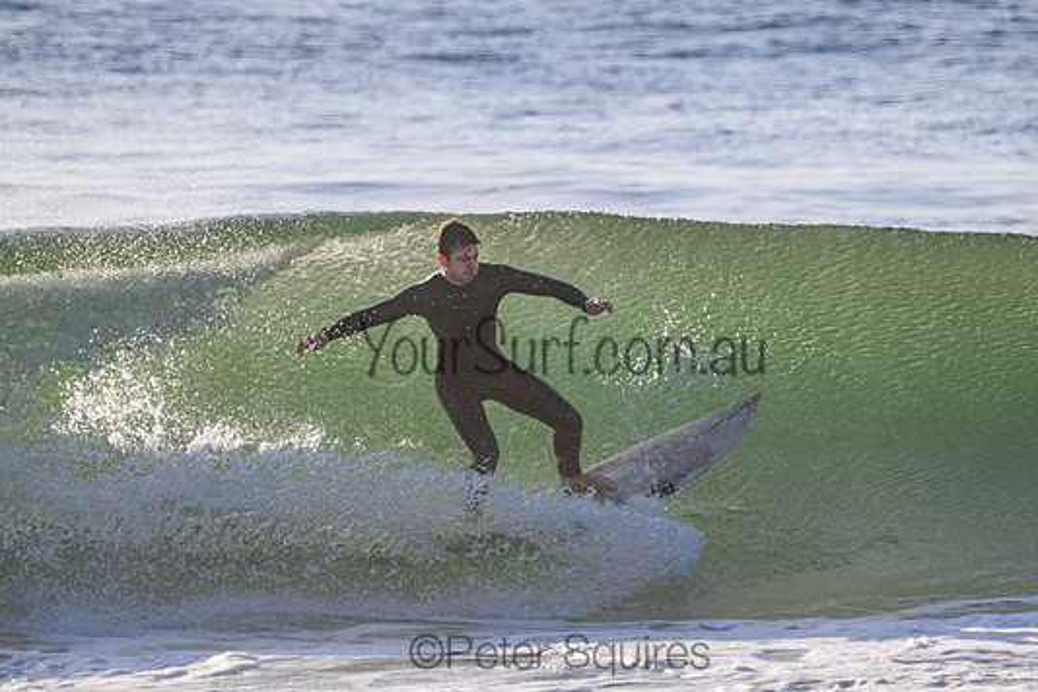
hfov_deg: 2.4
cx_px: 560
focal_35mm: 869
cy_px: 329
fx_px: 25054
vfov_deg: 1.6
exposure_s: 1/2000
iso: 1250
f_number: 11
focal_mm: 800
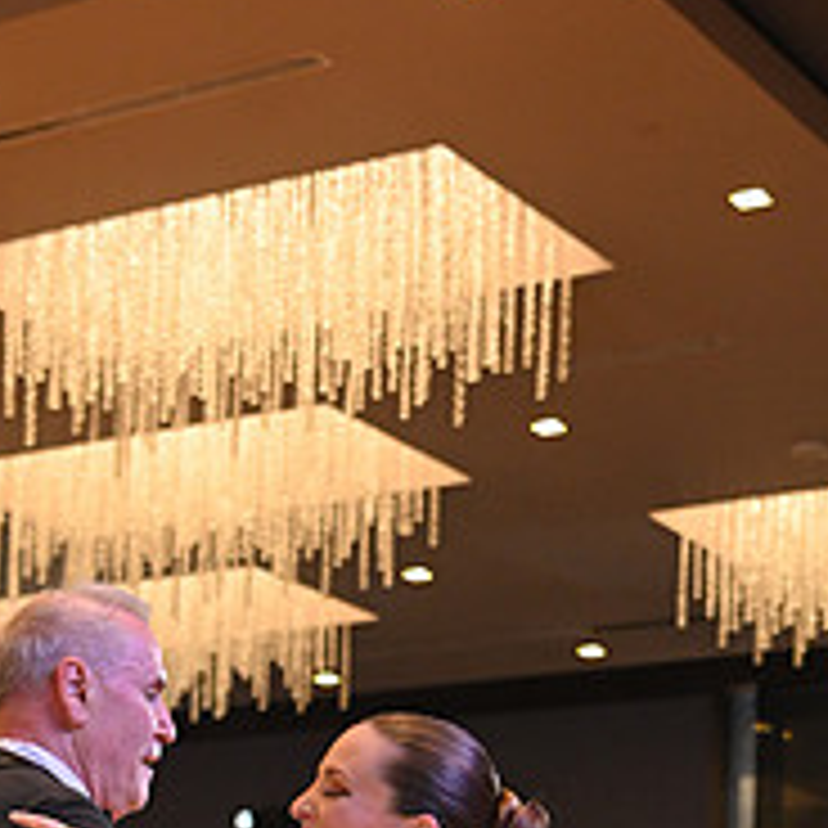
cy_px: 1206
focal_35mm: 102
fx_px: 2760
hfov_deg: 16.9
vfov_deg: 15.8
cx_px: 115
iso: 1600
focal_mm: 38
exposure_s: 1/400
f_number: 4
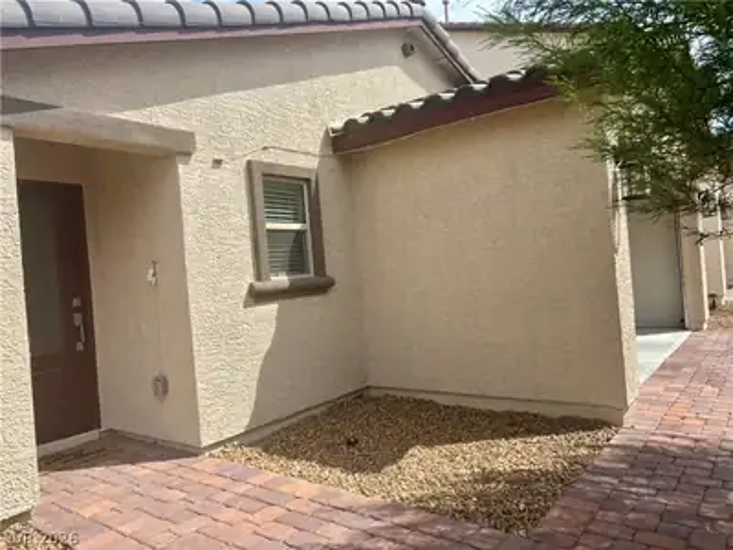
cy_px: 275
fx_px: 551
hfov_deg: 67.3
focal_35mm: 26
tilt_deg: +0.0
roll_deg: +4.4
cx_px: 366
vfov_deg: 53.1
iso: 50
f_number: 1.6
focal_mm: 5.96
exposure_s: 1/3106
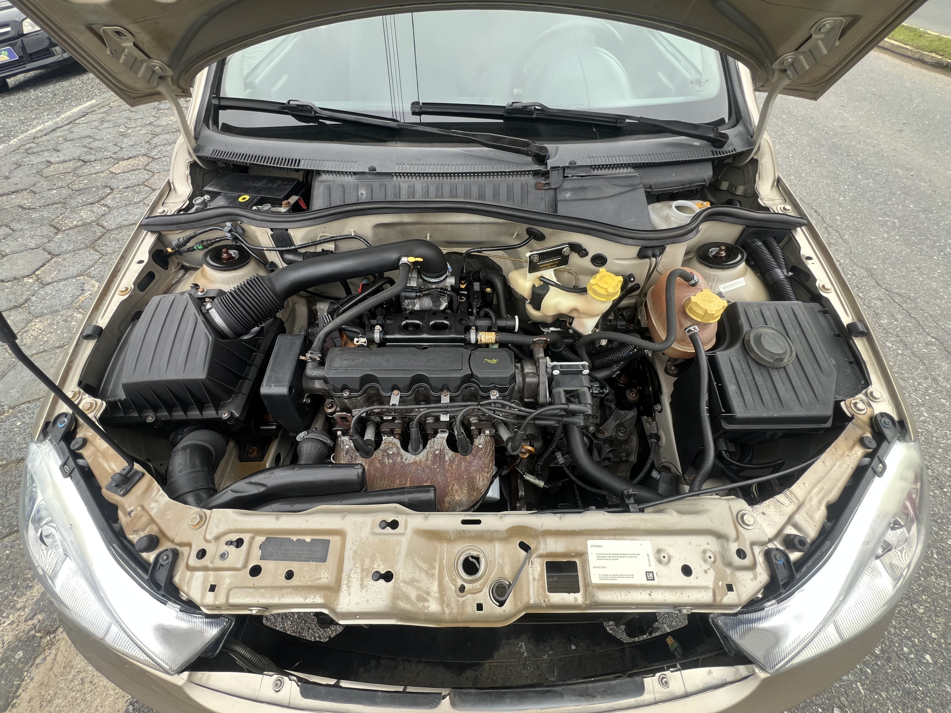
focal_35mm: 13
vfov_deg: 89.9
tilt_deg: -49.5
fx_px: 357
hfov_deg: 106.2
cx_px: 476
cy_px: 356
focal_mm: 1.57
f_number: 1.8
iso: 40
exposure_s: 1/99
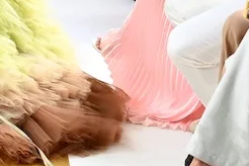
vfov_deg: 6.7
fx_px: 1383
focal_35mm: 200
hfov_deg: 10.0
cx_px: -89
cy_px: -166
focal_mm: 41
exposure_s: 1/500
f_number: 4.5
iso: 800
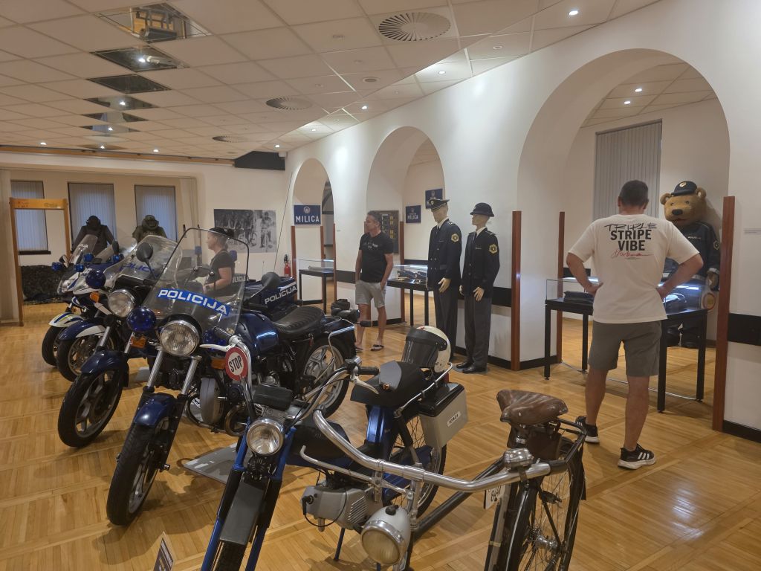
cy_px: 286
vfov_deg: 58.9
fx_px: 506
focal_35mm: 23
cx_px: 380
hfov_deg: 73.9
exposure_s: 1/57.5
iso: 400
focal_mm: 6.3
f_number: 1.7
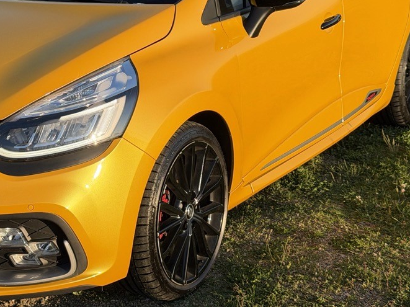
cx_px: 68
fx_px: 1101
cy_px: 27
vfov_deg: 15.7
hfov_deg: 20.8
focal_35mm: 93
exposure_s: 1/2033
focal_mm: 6.76
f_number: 1.78
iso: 80
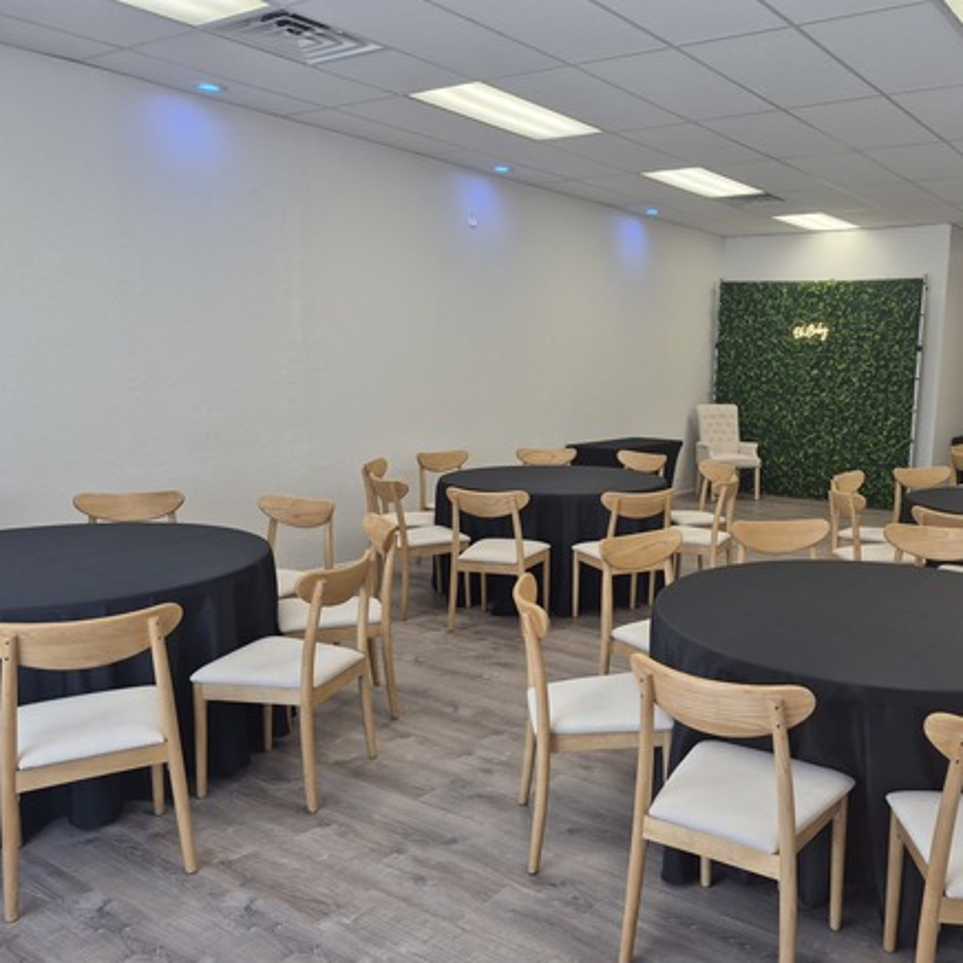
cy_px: 493
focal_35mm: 28
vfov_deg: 57.3
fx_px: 881
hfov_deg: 55.9
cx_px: 654
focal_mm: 5.4
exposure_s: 1/120
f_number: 1.8
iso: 80
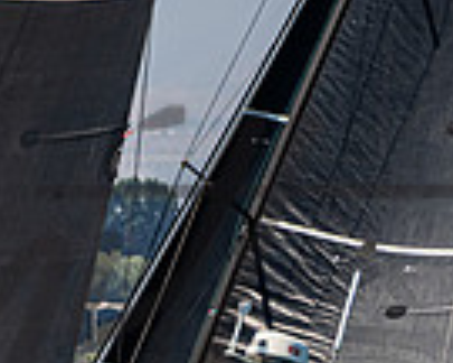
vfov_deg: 1.0
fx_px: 20432
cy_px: 228
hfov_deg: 1.3
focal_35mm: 1524
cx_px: -74
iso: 500
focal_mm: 280
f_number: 8
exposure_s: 1/1600
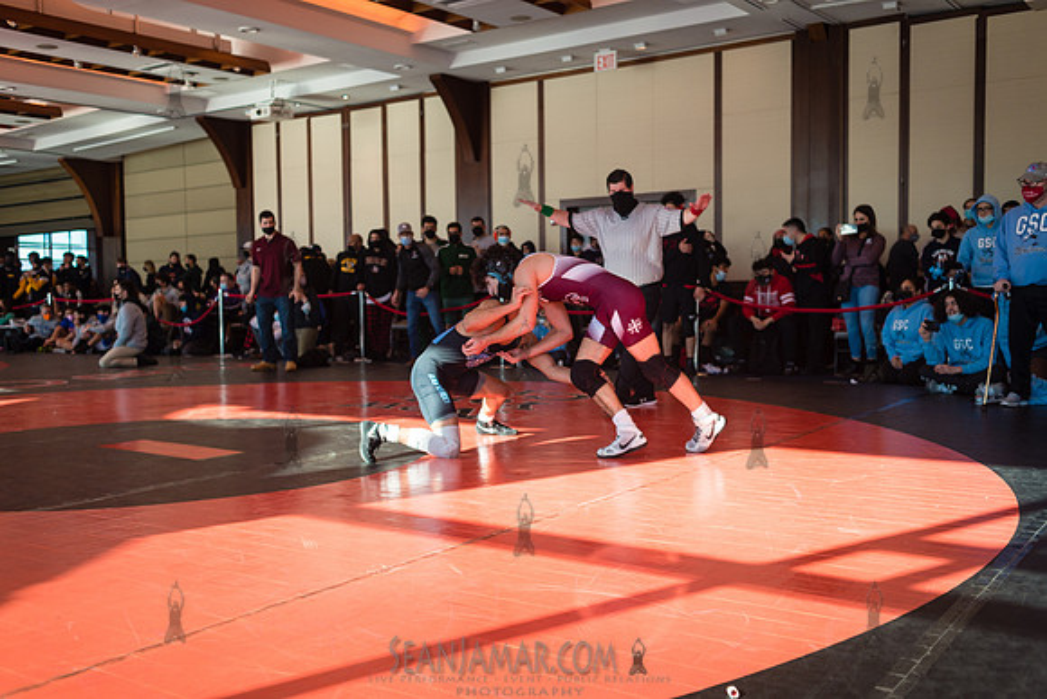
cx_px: 524
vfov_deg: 37.9
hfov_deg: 54.4
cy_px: 350
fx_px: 1018
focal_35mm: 35
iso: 400
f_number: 3.5
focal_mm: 35
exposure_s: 1/400
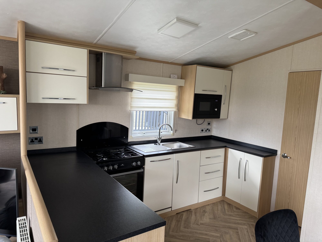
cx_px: 161
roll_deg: -2.8
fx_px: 223
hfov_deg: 71.6
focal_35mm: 24
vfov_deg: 56.8
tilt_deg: -6.4
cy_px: 121
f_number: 1.78
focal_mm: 6.76
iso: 250
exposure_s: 1/60
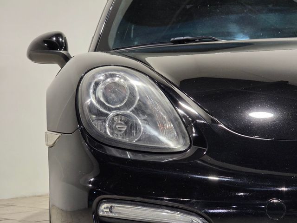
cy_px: 112
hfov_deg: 17.1
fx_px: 987
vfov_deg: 12.9
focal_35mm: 115
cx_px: 148
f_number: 3.4
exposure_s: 1/120
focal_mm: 18.6
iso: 320
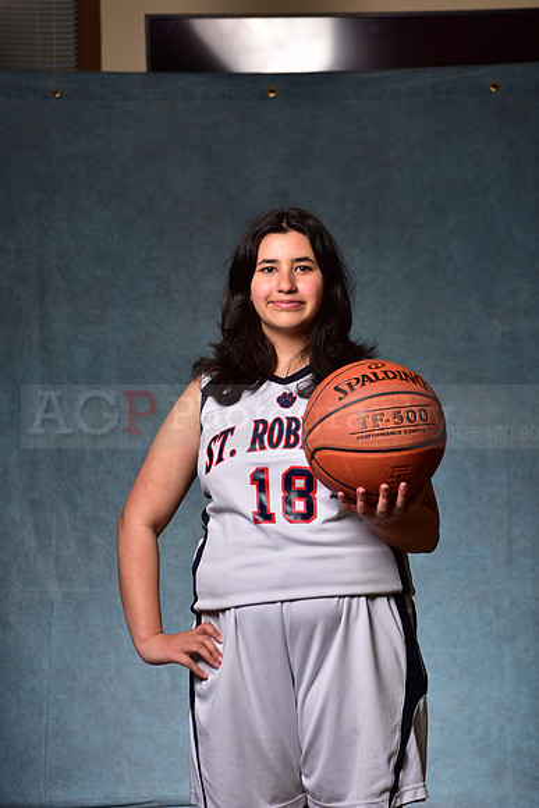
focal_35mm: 70
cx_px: 270
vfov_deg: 28.8
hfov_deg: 19.5
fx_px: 1571
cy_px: 404
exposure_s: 1/200
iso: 100
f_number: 5
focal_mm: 70
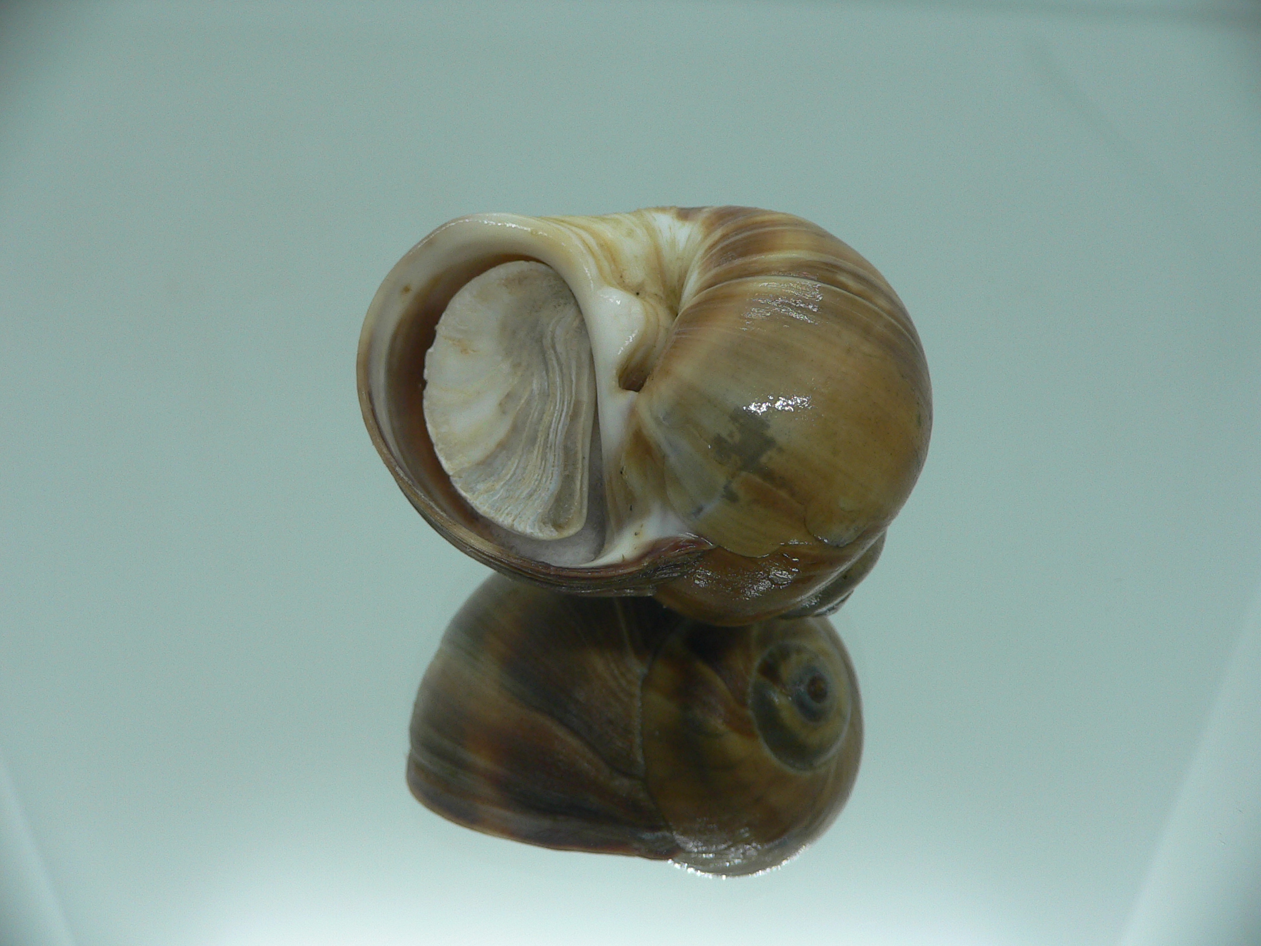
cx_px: 630
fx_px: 1275
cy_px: 473
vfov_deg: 40.7
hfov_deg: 52.6
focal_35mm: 35
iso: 80
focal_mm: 4.6
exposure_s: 1/60
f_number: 2.8
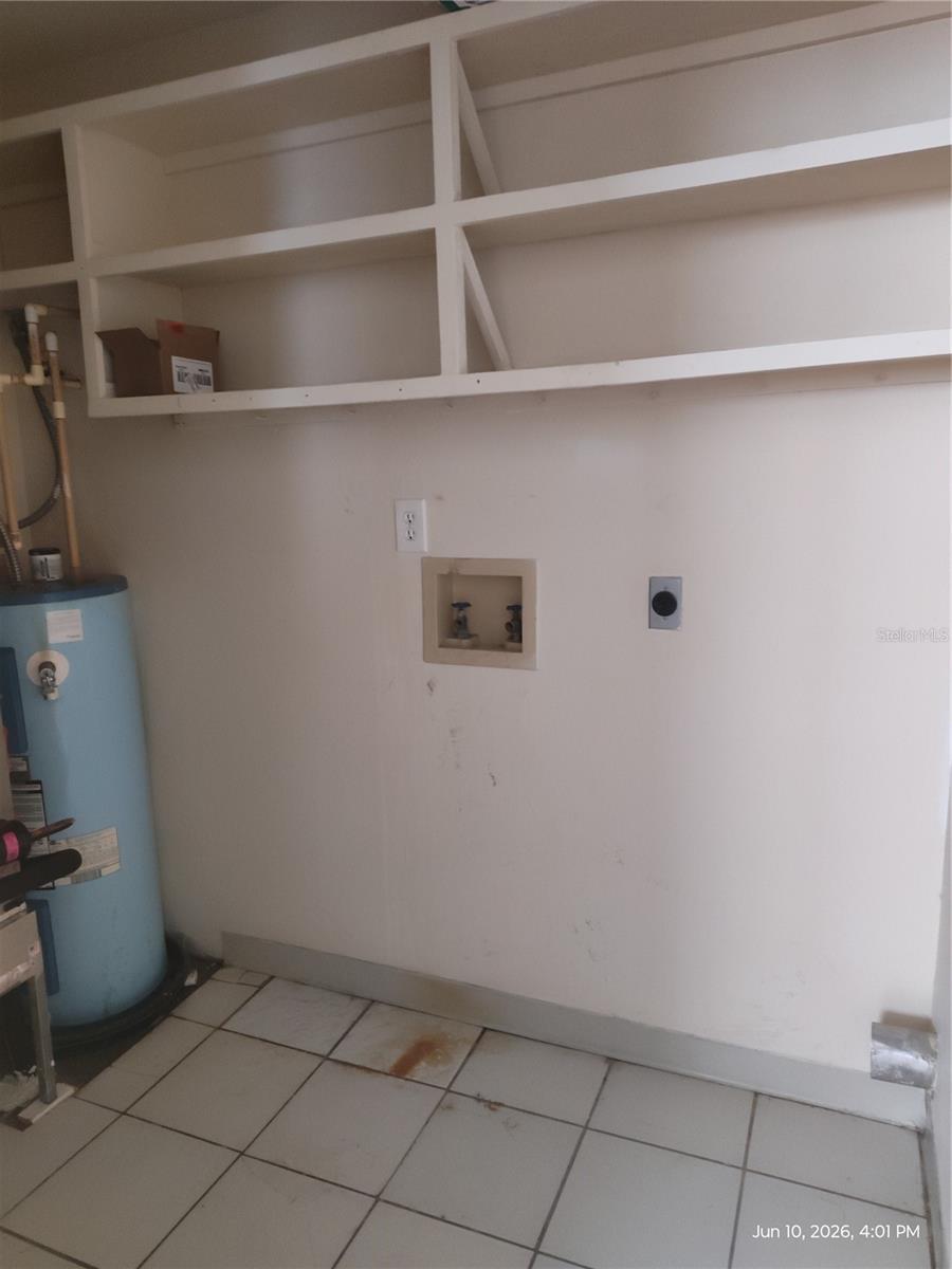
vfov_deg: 73.9
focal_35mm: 23
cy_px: 634
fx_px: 843
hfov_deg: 58.9
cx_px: 476
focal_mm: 5.56
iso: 3219
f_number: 1.8
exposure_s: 1/30
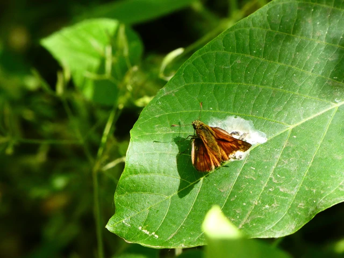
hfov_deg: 3.5
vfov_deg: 2.6
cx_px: 172
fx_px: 5625
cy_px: 129
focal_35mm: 566
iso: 400
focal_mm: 101.4
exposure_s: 1/160
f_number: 5.6
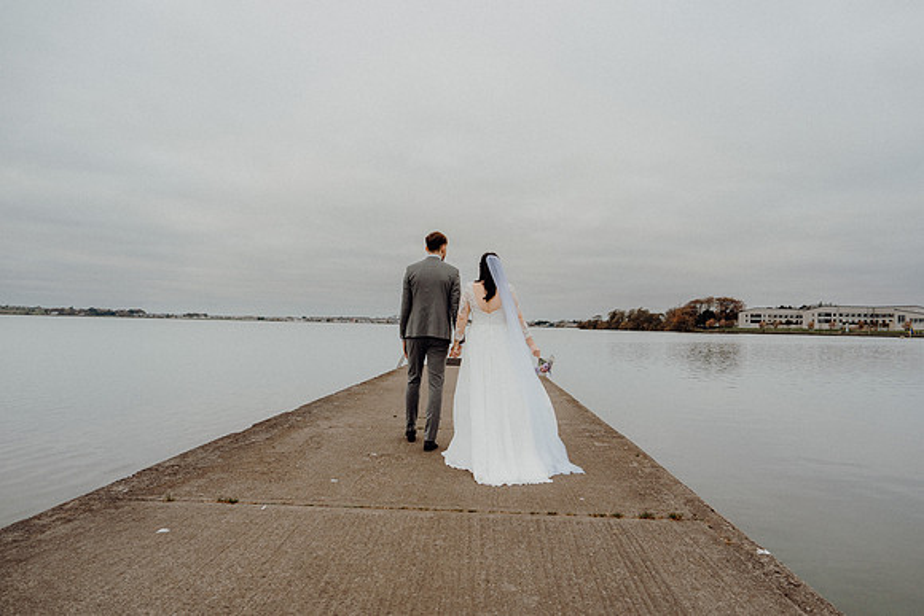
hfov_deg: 73.7
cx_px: 462
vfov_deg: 53.2
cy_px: 308
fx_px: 616
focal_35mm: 24
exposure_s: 1/200
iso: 160
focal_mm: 24
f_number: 3.5
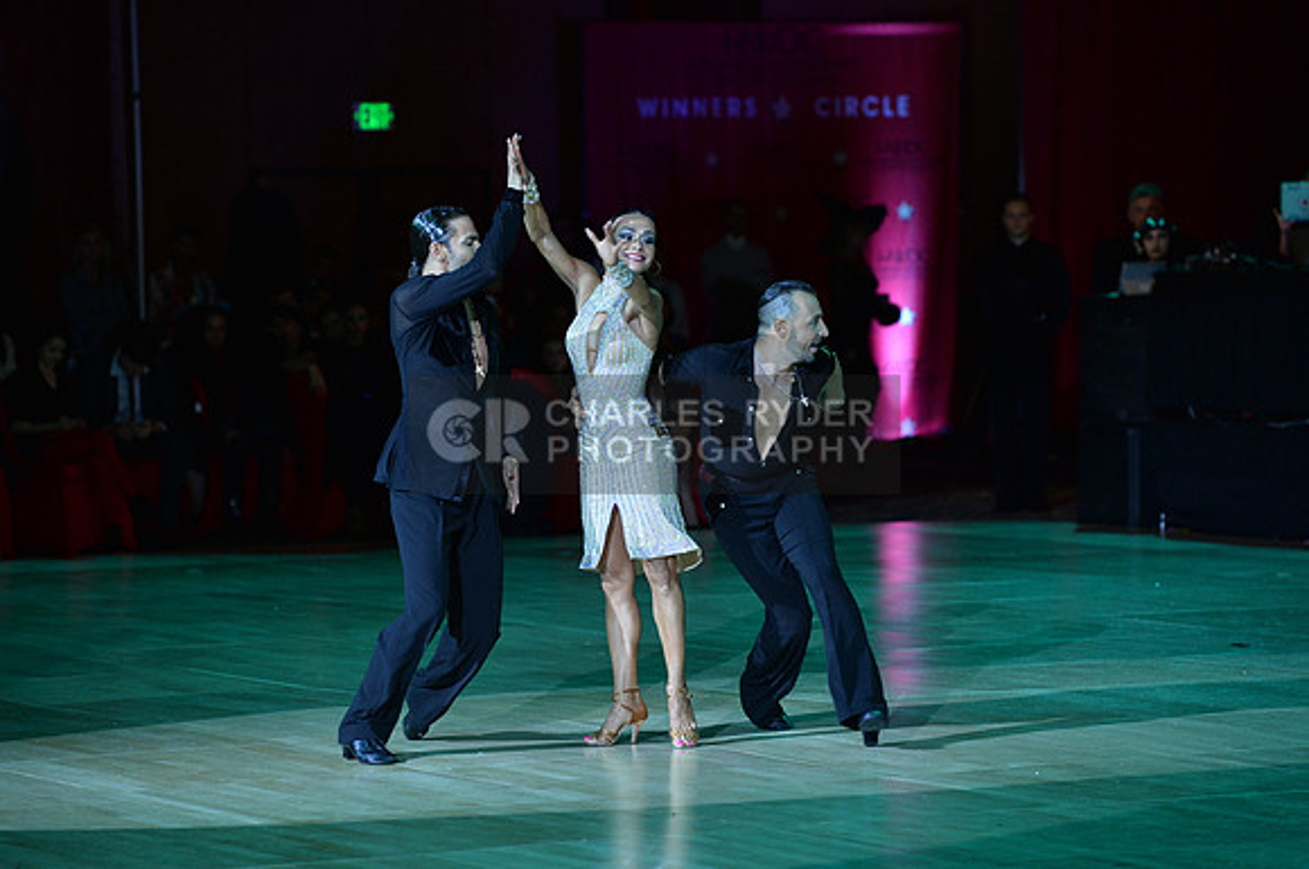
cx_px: 654
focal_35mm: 150
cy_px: 434
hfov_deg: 13.7
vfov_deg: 9.1
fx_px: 5447
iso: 2000
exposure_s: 1/250
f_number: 4
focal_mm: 150
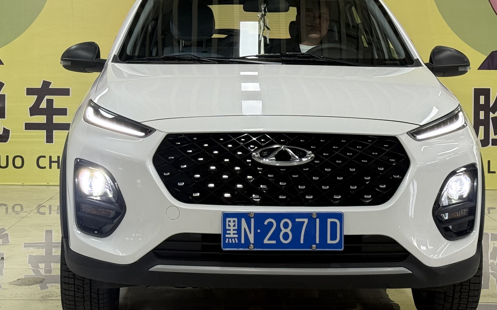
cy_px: 81
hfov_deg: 22.8
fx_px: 1233
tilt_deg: -0.9
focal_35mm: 91
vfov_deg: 14.3
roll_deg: -0.3
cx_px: 248
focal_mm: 6.76
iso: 100
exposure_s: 1/122
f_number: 1.78
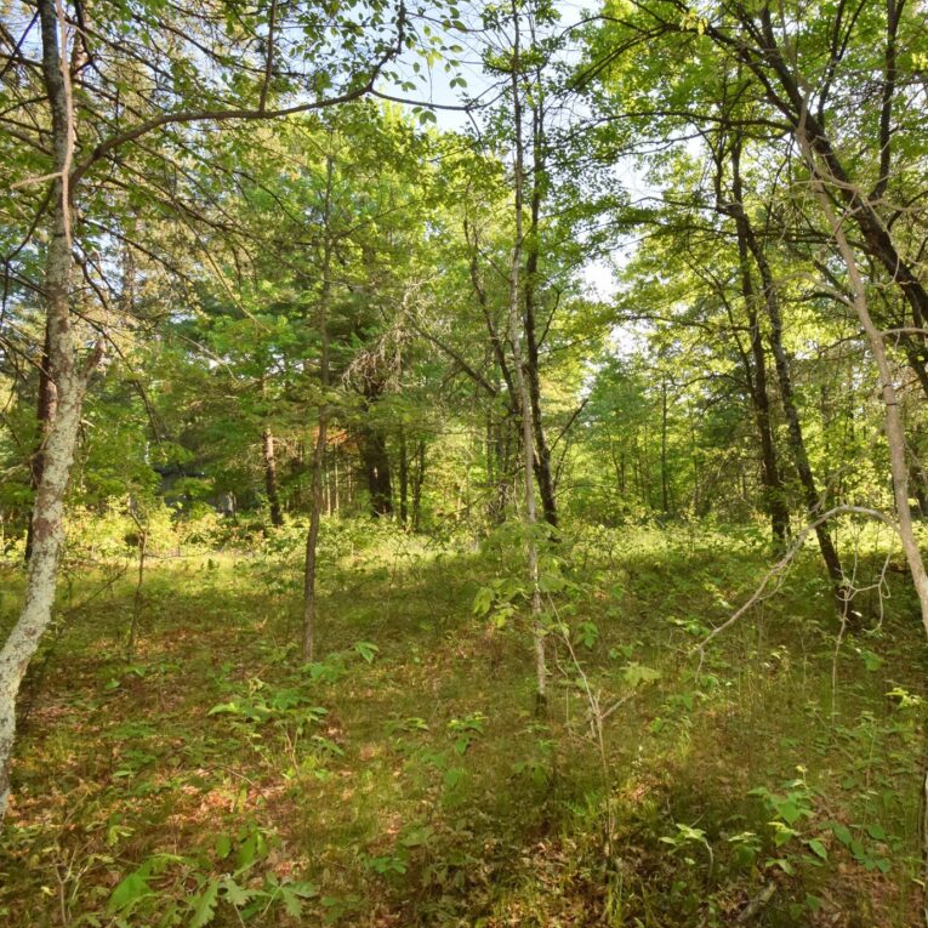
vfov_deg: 74.8
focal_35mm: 20
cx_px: 602
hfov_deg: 73.0
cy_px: 465
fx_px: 607
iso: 320
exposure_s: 1/80
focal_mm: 10
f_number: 13
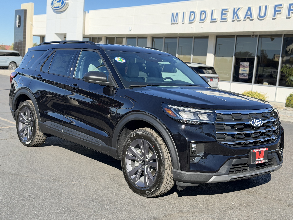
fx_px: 406
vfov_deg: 30.3
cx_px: 146
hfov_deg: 39.7
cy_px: 110
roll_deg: -5.4
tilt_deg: -7.1
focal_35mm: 48
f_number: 1.78
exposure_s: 1/2577
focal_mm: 6.76
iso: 100
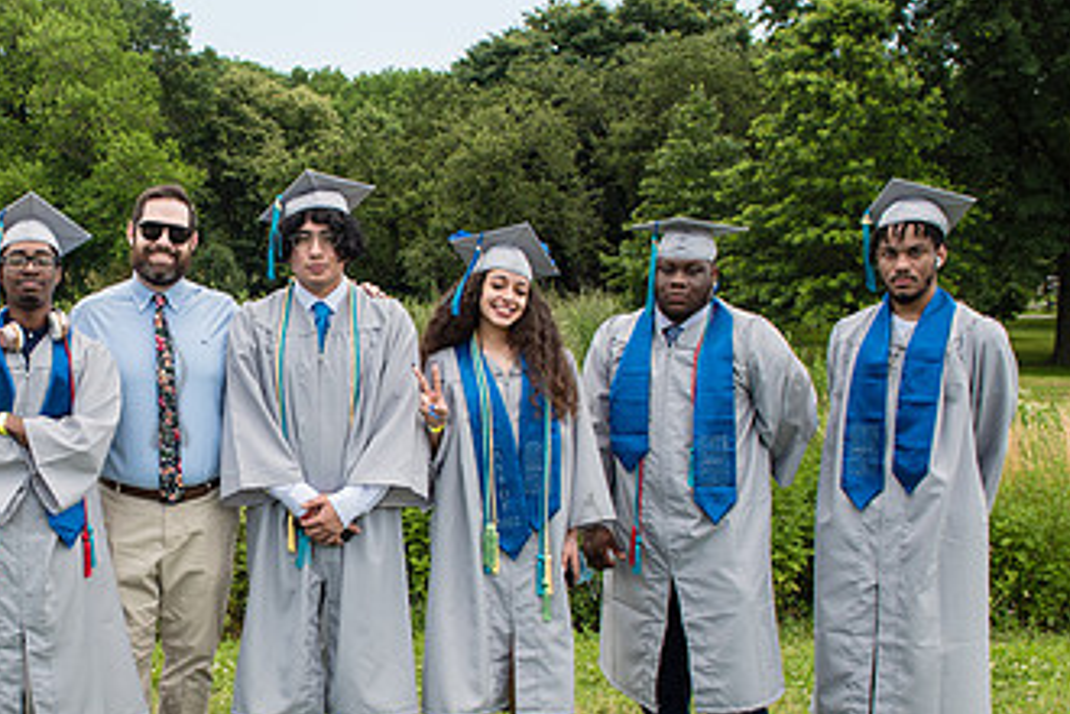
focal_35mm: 47
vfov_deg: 28.6
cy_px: 436
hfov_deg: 39.8
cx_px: 178
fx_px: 1397
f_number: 5.6
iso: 200
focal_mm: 24
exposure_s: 1/400
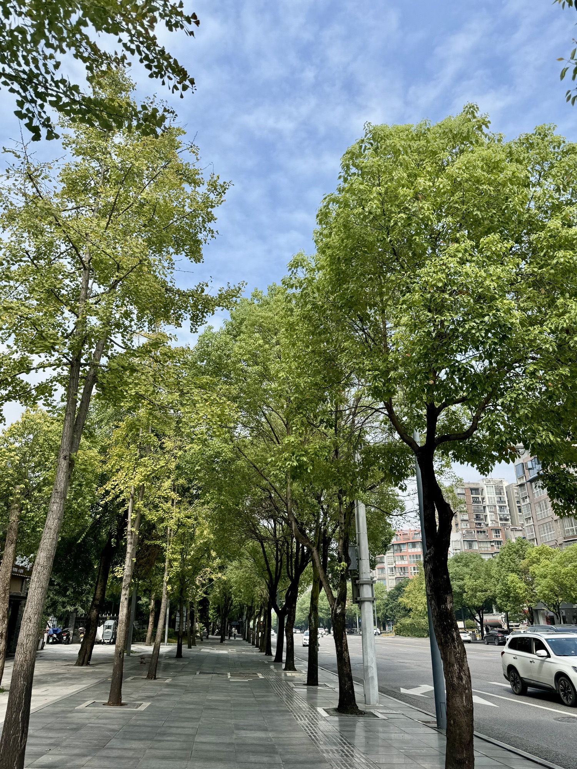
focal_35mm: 24
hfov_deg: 56.8
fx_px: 534
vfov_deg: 71.6
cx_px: 288
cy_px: 384
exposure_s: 1/3247
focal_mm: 6.76
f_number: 1.78
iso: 80
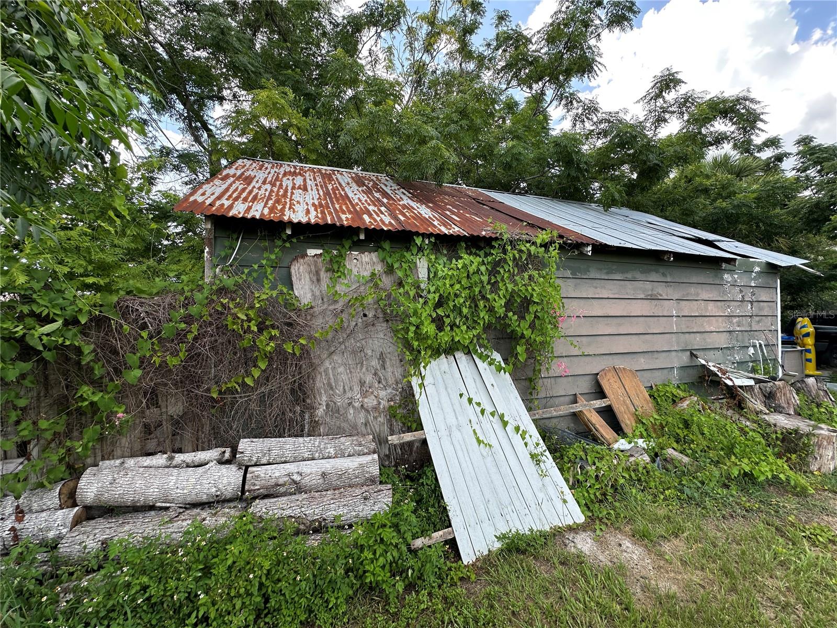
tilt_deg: -1.8
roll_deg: +0.1
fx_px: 339
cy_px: 314
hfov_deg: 102.1
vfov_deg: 85.7
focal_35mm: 14
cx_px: 418
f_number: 2.2
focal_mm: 2.22
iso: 40
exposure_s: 1/242
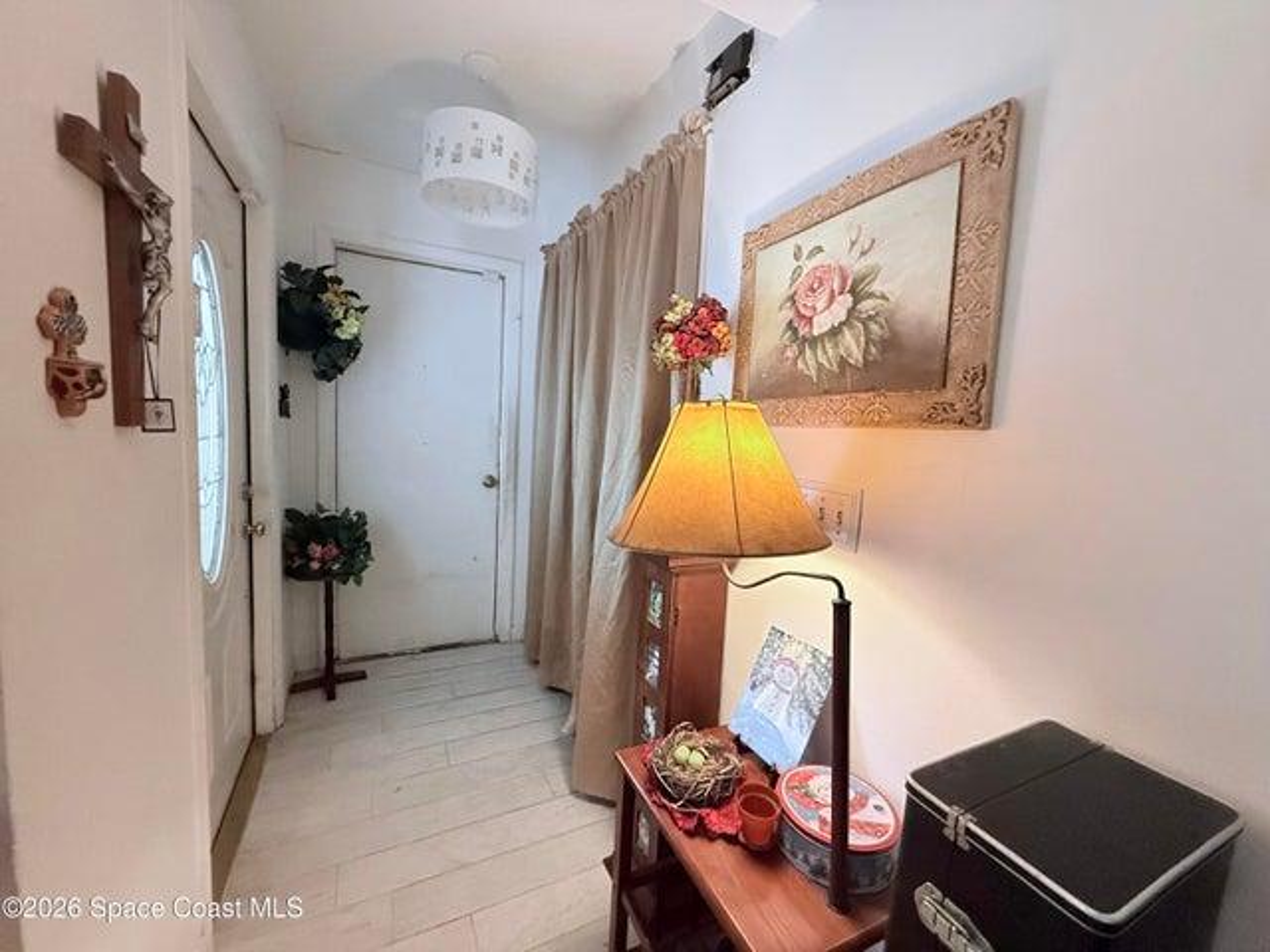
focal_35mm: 14
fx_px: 514
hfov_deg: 102.1
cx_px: 635
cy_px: 476
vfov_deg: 85.7
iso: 640
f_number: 2.2
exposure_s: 1/60
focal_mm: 2.22
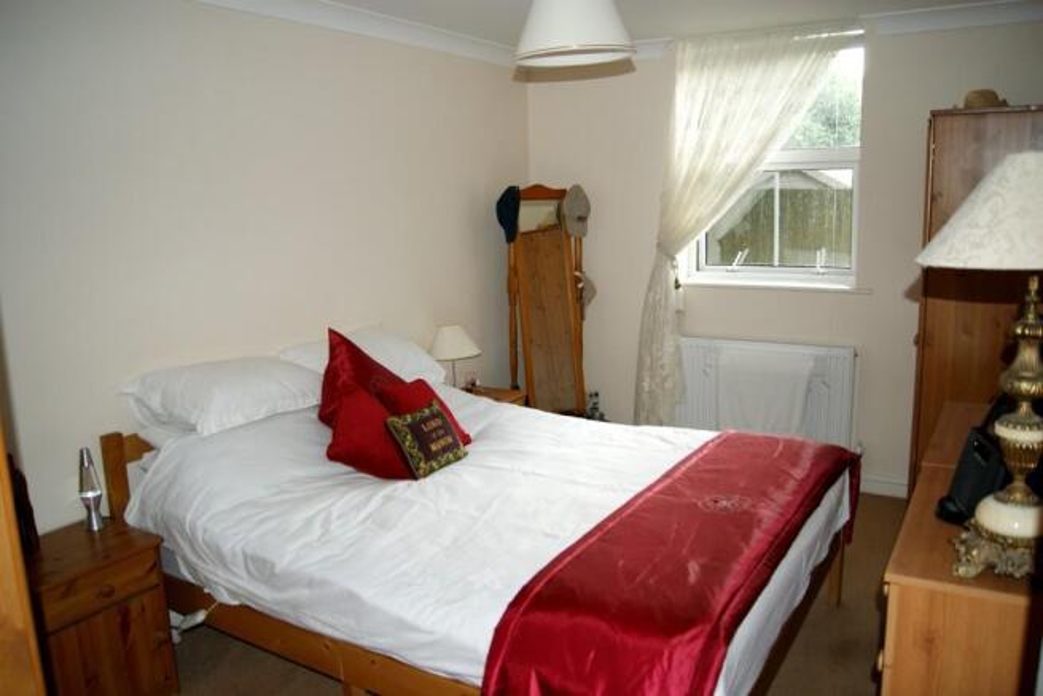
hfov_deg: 67.4
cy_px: 348
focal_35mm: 27
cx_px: 522
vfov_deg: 48.0
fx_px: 782
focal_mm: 18
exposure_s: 1/160
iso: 250
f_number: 4
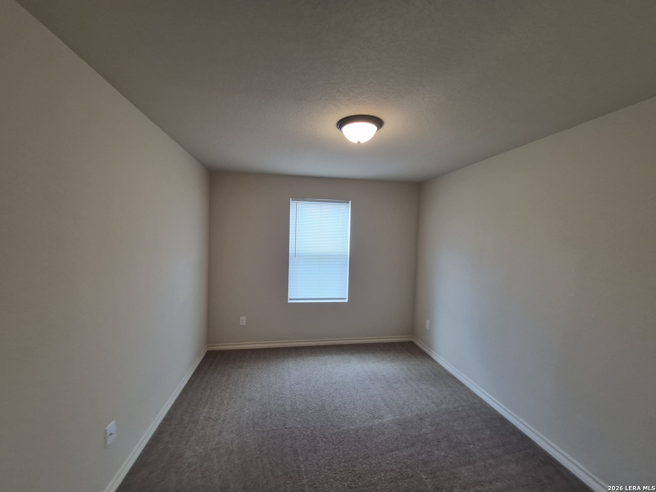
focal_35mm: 13
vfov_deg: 89.9
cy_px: 246
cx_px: 328
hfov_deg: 106.2
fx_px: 246
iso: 125
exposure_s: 1/60
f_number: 2.2
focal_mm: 1.74
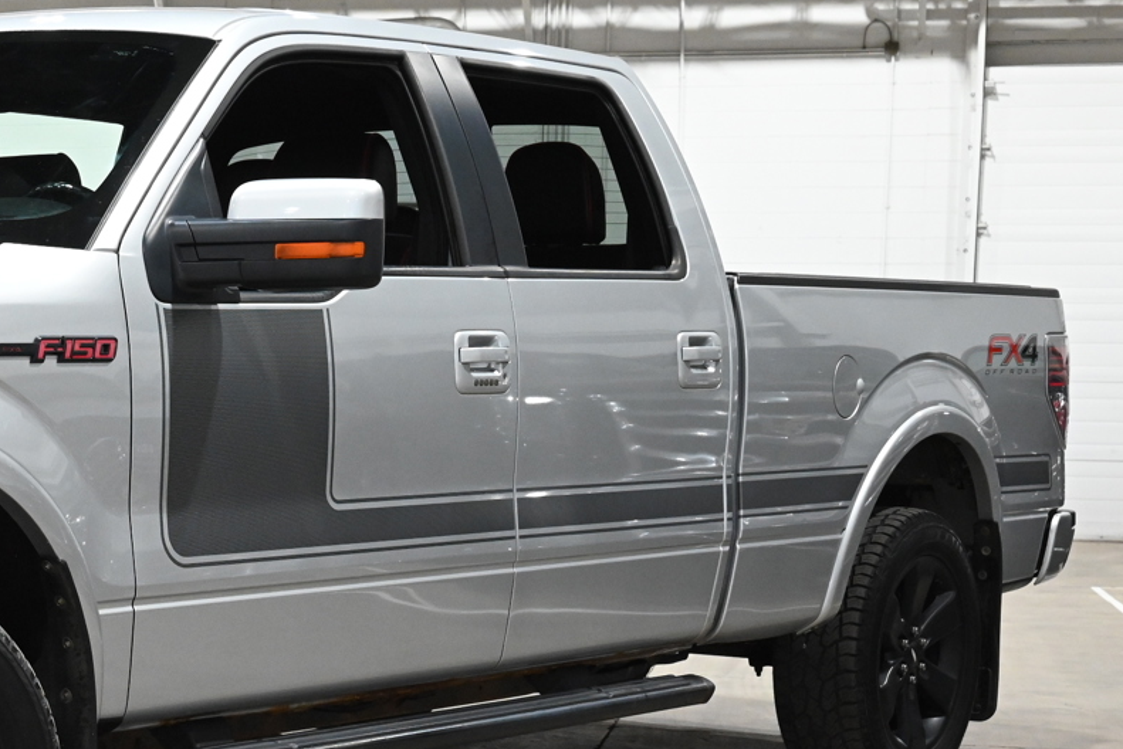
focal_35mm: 88
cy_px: 631
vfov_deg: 15.4
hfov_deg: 22.2
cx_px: -14
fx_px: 2746
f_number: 7.1
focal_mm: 43
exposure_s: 1/100
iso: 4000
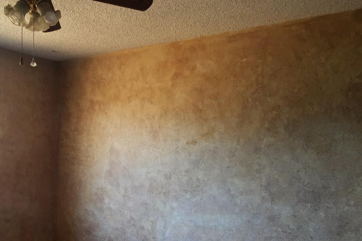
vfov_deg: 32.0
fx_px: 412
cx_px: 119
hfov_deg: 46.6
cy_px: 180
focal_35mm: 41
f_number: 2.2
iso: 50
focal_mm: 4.15
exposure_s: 1/30
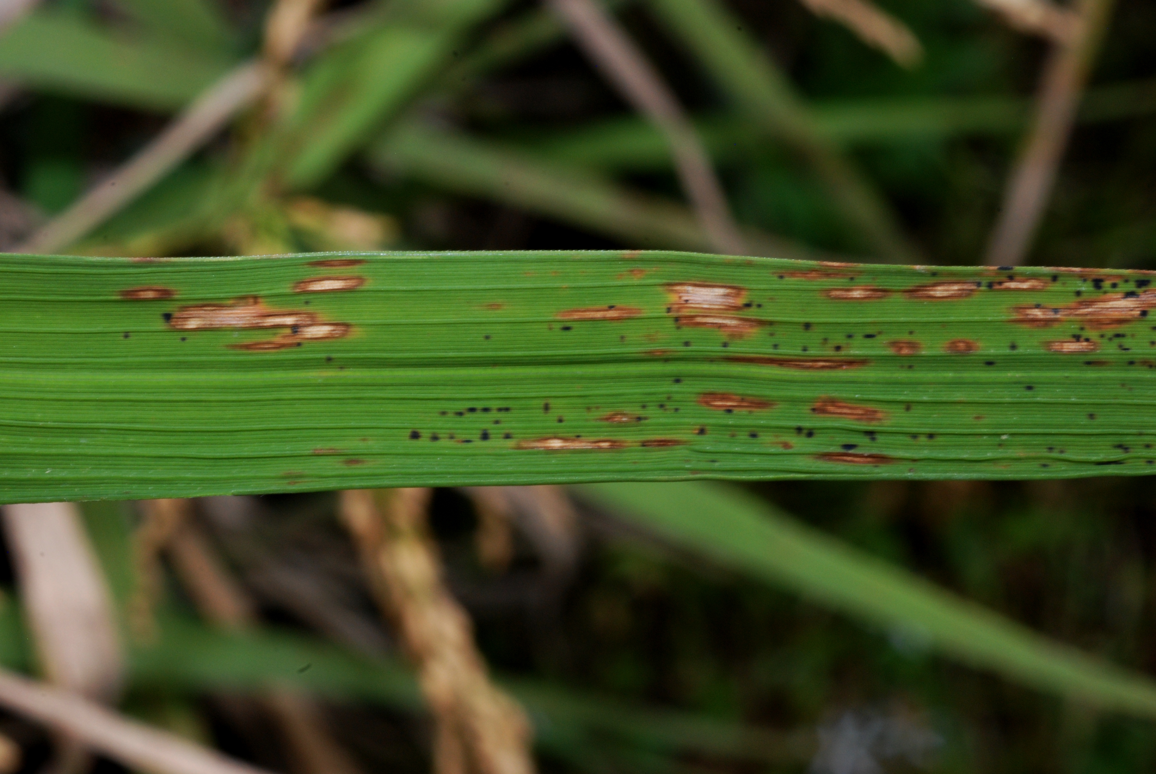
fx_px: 2893
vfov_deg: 15.2
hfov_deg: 22.6
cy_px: 387
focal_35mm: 90
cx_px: 578
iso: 400
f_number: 36
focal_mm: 60
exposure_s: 1/60
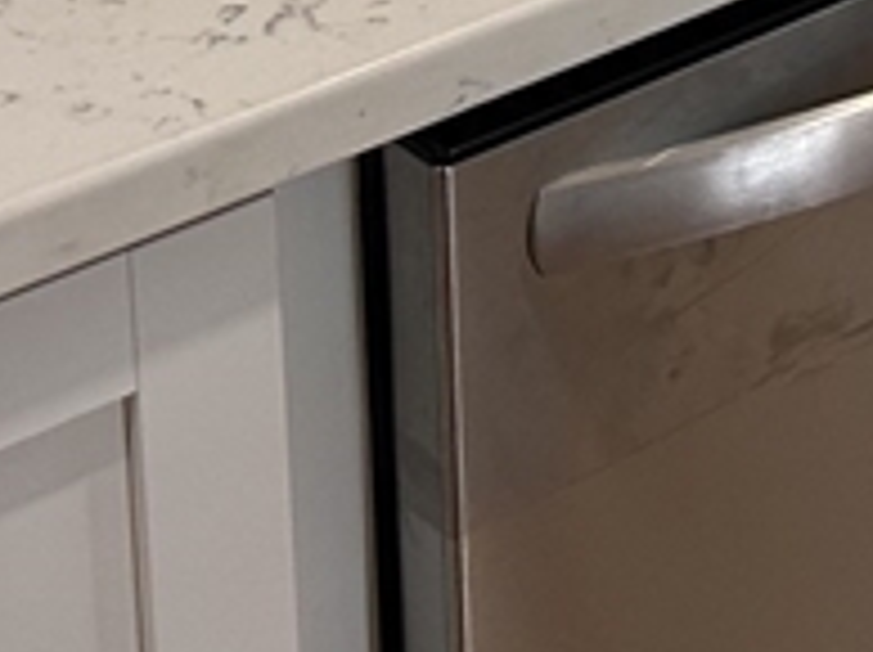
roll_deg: -1.7
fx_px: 3199
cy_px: -845
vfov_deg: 10.3
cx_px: 1395
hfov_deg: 14.3
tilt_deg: -12.7
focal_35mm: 127
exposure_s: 1/120
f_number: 1.78
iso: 125
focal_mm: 6.86
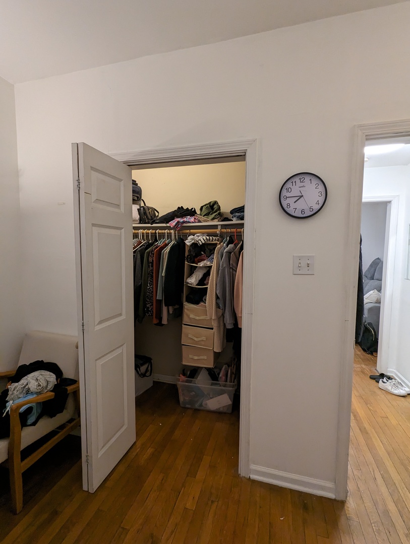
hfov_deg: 78.2
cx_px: 205
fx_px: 252
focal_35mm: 16
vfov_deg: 94.4
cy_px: 272
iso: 250
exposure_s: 1/40
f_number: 2.2
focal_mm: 2.35
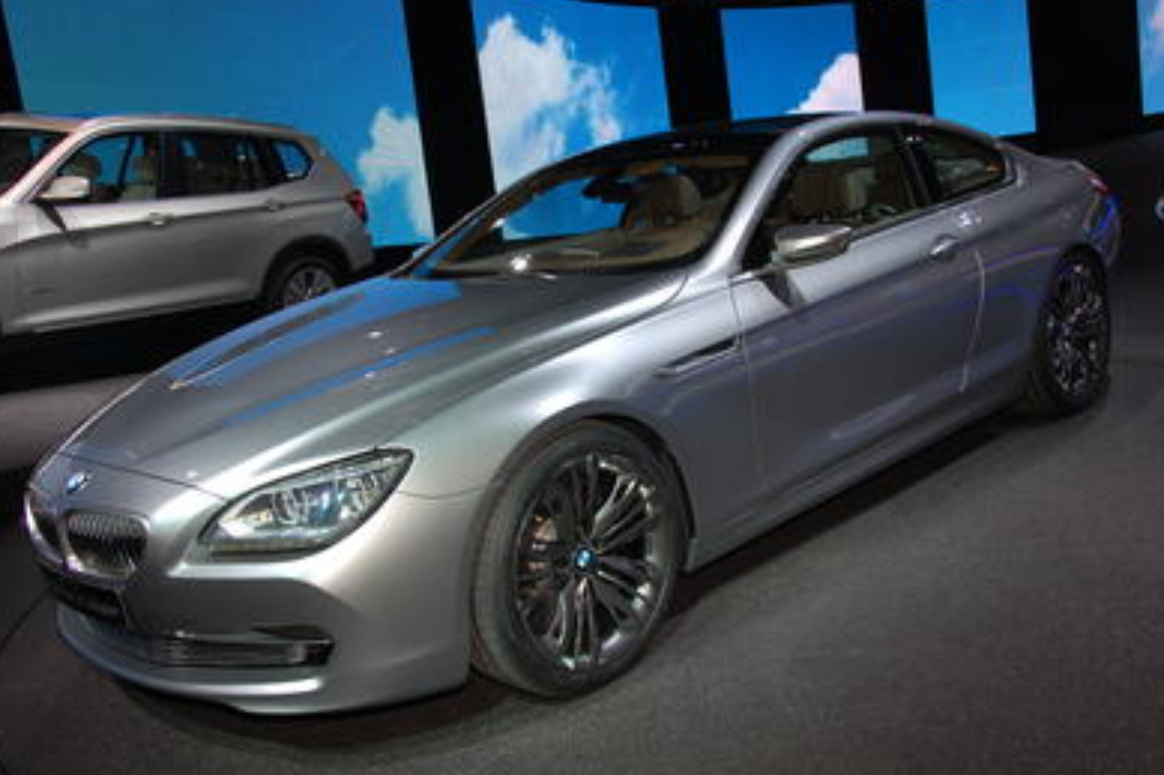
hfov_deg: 51.9
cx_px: 581
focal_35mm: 37
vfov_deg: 35.9
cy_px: 386
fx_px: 1196
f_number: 5
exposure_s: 1/100
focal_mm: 24
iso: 200
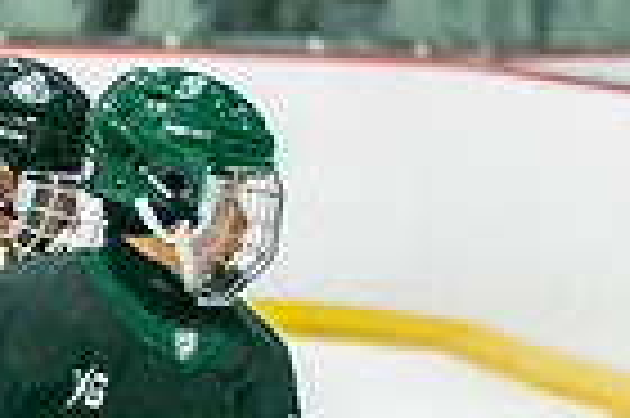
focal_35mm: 788
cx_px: -566
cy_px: 949
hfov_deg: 2.6
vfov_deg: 1.7
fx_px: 13774
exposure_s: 1/640
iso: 400
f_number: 3.2
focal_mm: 105
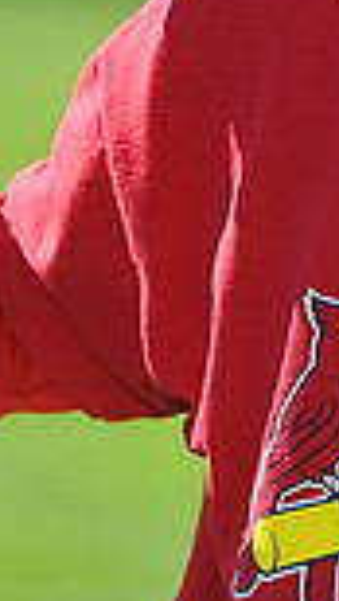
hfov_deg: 1.9
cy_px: -148
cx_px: 460
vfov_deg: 3.3
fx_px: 10353
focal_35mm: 650
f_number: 4.5
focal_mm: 165
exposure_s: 1/800
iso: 200
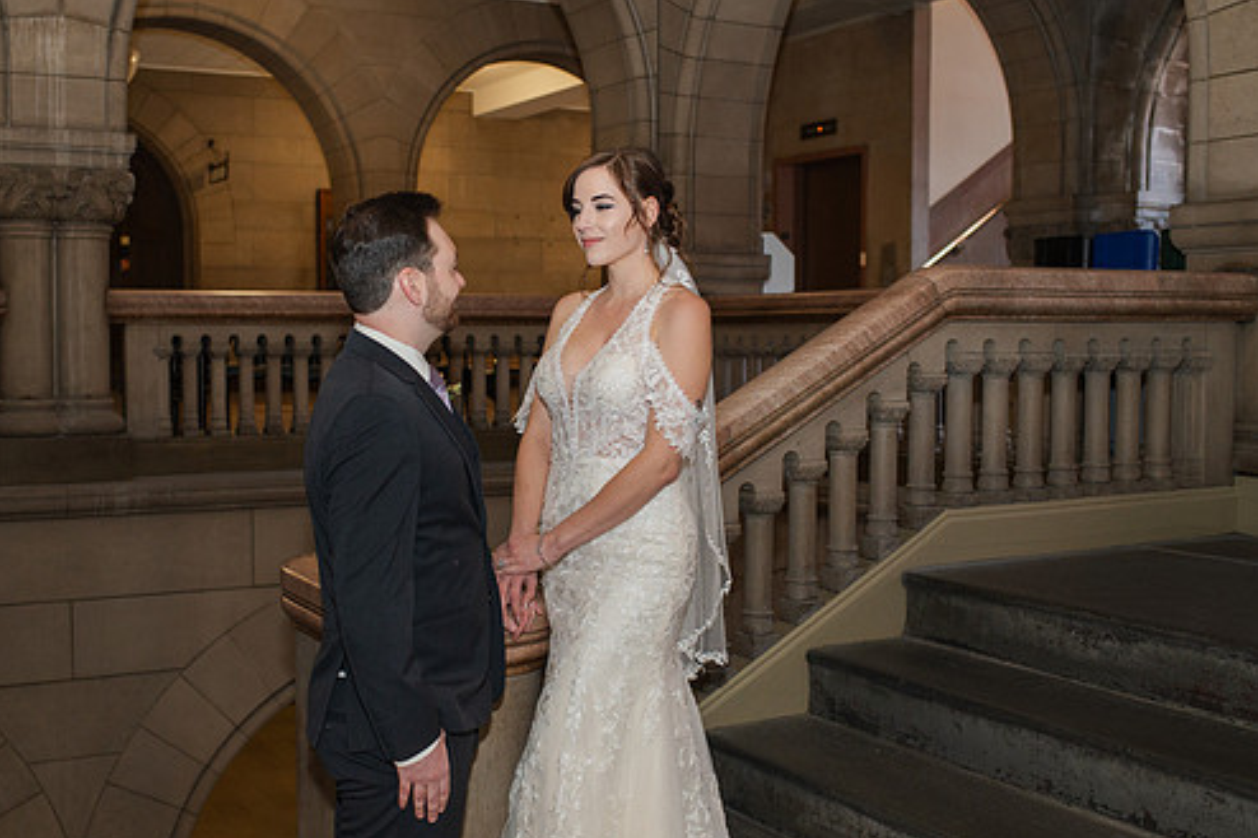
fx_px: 1502
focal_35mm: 43
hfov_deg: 45.4
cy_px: 428
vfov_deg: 31.2
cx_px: 551
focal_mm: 35
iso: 1000
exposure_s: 1/200
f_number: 3.5
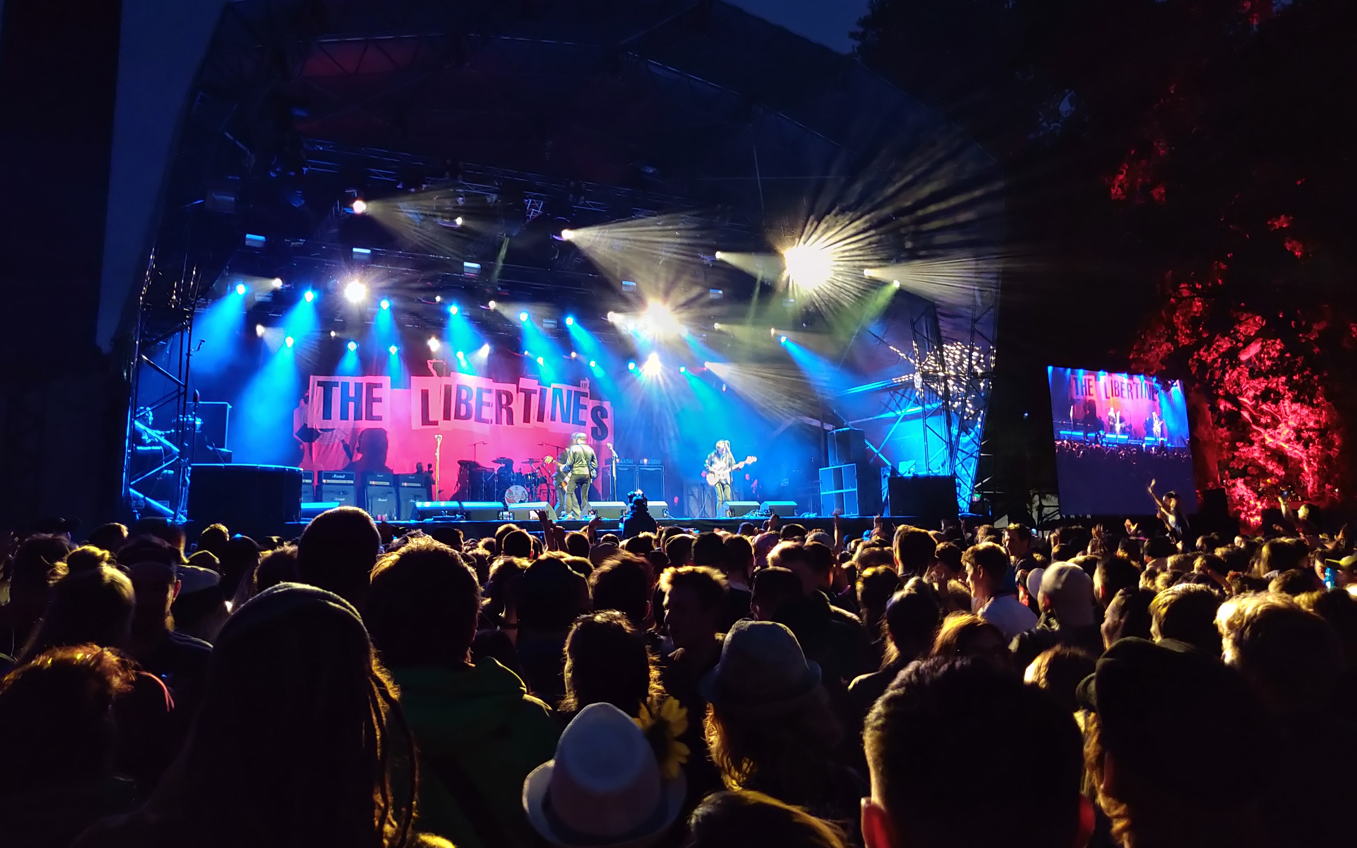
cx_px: 683
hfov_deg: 68.4
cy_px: 361
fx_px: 999
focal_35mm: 27
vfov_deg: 45.9
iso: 1000
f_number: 1.7
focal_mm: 4.25
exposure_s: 1/14
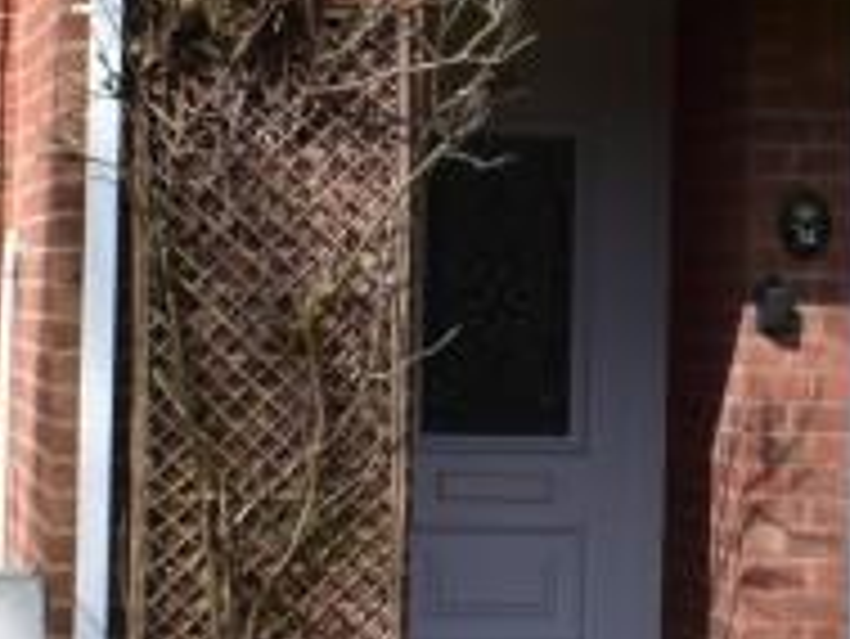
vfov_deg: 7.0
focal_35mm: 211
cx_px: 684
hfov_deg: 9.4
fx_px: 5175
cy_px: 61
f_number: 11
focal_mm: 27
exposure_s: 1/500
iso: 360
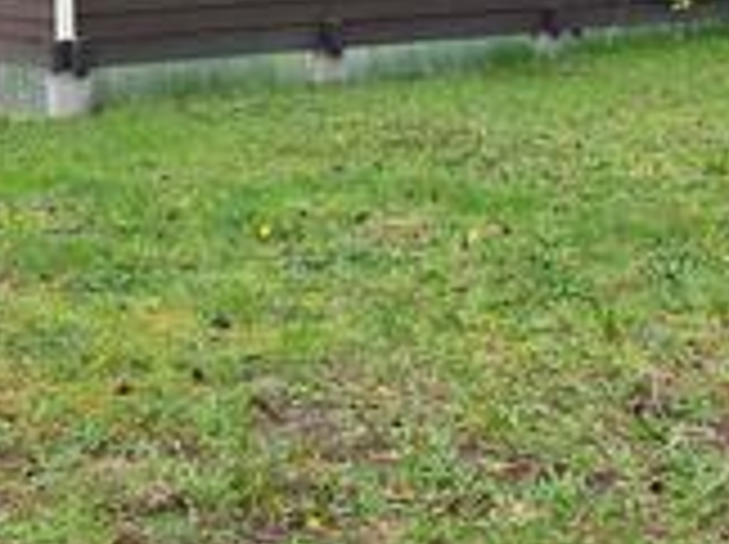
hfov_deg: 27.0
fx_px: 1493
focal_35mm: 71
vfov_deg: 19.7
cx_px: 171
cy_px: -70
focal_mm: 6.5
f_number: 1.4
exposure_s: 1/180
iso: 32
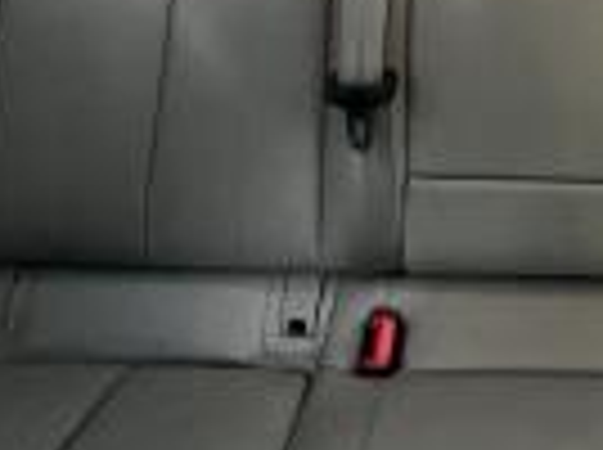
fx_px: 852
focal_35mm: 49
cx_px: 608
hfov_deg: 35.2
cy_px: -153
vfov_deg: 25.1
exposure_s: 1/60
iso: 400
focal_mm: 1.57
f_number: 1.8
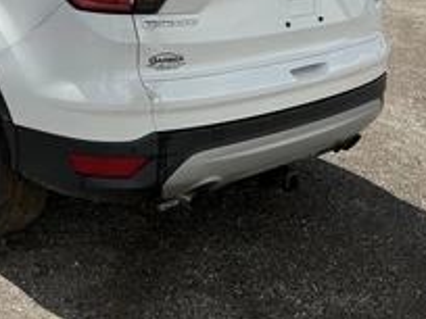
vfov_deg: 25.4
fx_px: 677
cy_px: 10
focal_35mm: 55
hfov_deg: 33.7
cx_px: 75
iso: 25
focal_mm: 3
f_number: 1.8
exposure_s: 1/2959
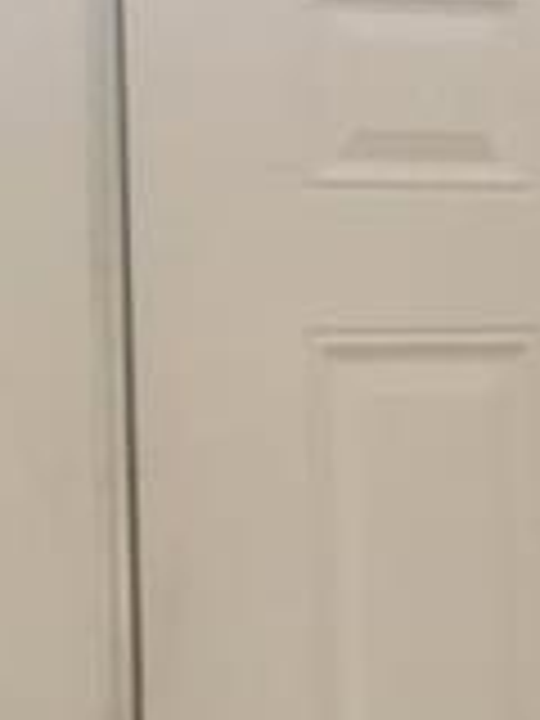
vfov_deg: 11.5
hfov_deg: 8.6
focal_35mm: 172
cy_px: 374
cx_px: 562
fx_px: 3578
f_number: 1.8
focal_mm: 5.4
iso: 200
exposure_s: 1/120
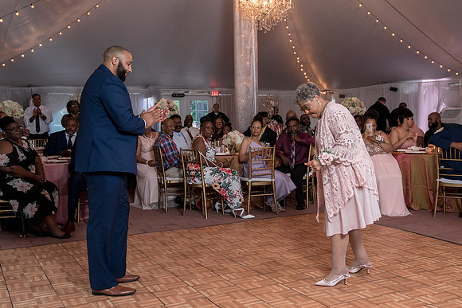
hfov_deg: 45.8
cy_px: 141
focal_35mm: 43
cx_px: 256
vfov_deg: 31.5
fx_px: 546
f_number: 4
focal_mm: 32
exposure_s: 1/200
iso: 2000
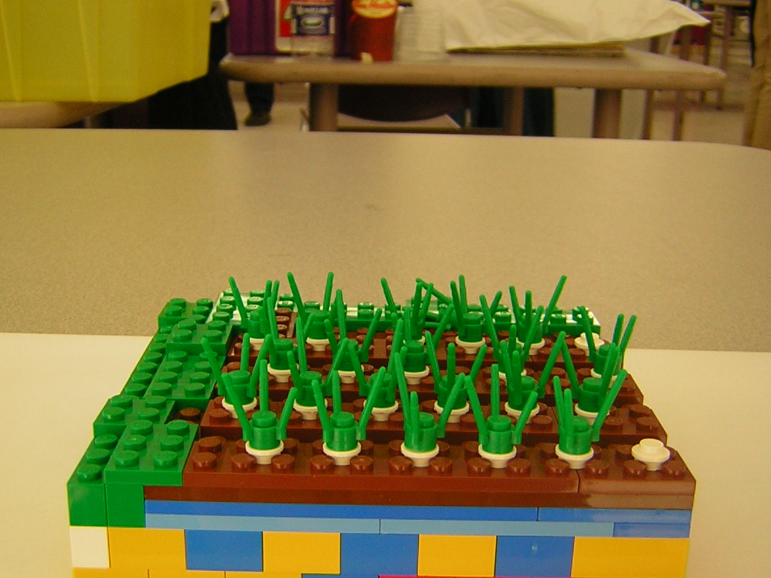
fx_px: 1091
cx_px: 395
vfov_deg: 29.6
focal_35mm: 49
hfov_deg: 38.9
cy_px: 339
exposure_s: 1/13.9
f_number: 2.6
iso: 50
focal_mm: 4.7
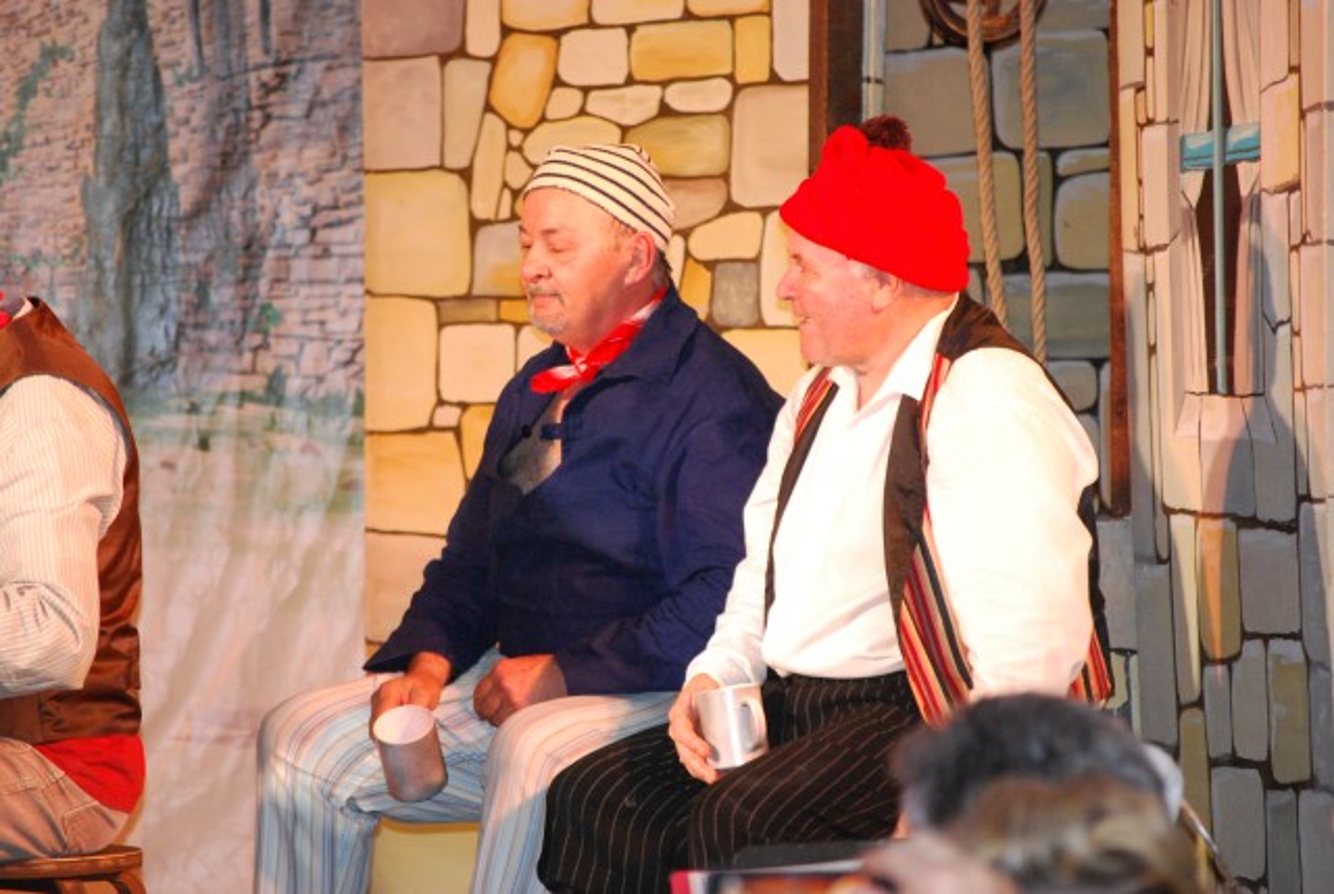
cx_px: 667
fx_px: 7516
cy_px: 447
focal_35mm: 202
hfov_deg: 10.1
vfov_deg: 6.8
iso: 1400
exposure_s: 1/60
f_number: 5
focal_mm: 135
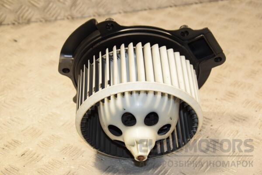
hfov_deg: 27.0
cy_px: 88
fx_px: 546
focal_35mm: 75
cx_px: 131
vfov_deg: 18.2
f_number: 6.3
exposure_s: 1/200
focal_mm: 50
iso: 800
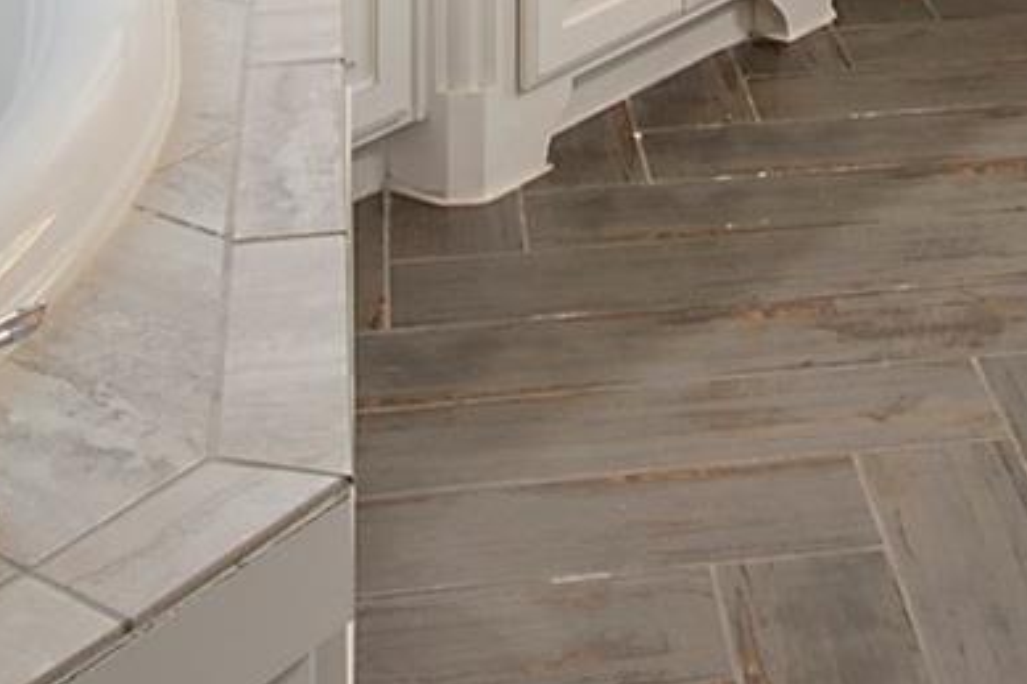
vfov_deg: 13.6
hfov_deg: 25.3
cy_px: -845
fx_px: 2253
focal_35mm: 79
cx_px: 816
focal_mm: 10
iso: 100
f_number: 8
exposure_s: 1/15
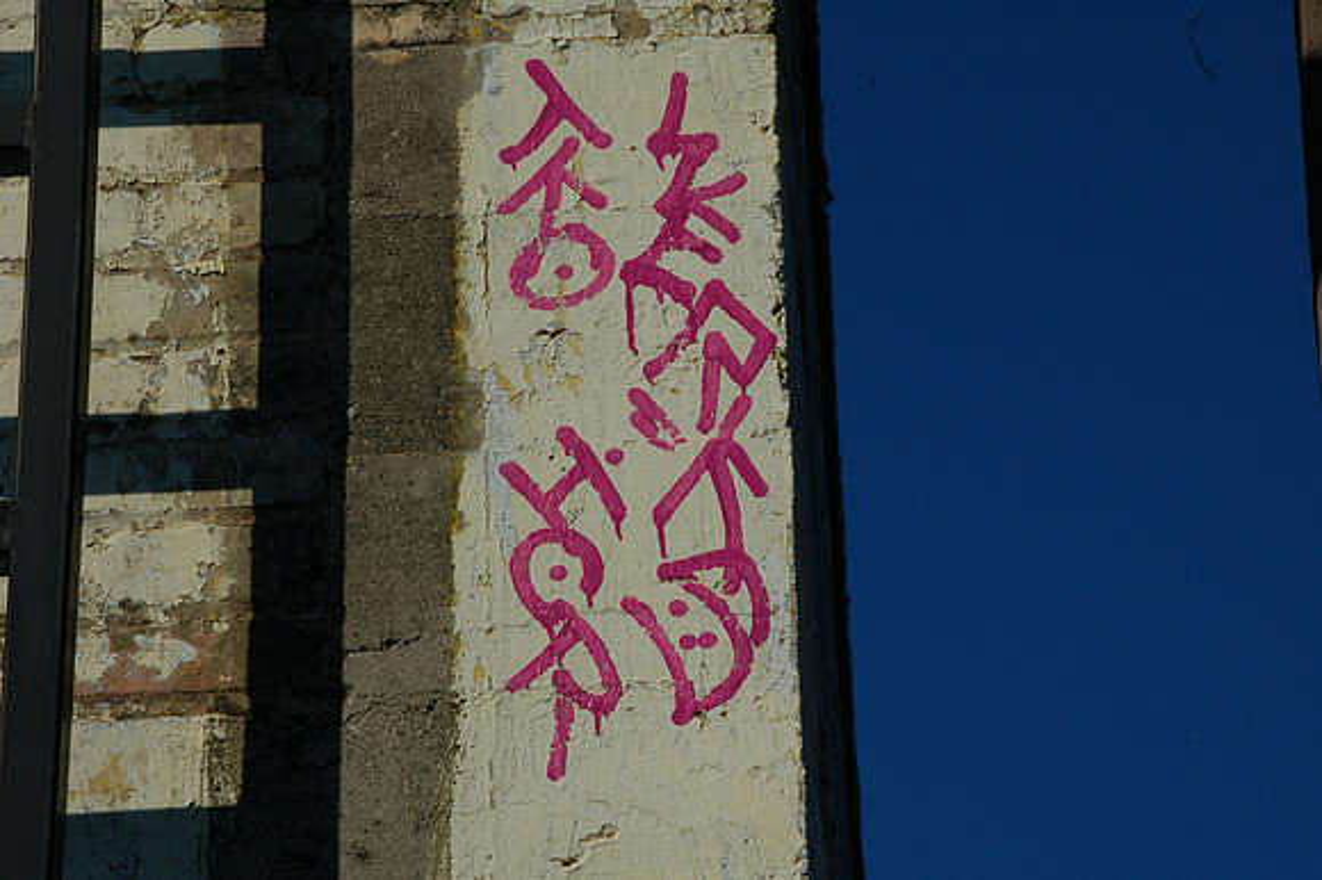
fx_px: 5065
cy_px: 440
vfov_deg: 9.9
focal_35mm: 138
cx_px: 661
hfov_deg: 14.9
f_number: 22
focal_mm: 92
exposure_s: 1/160
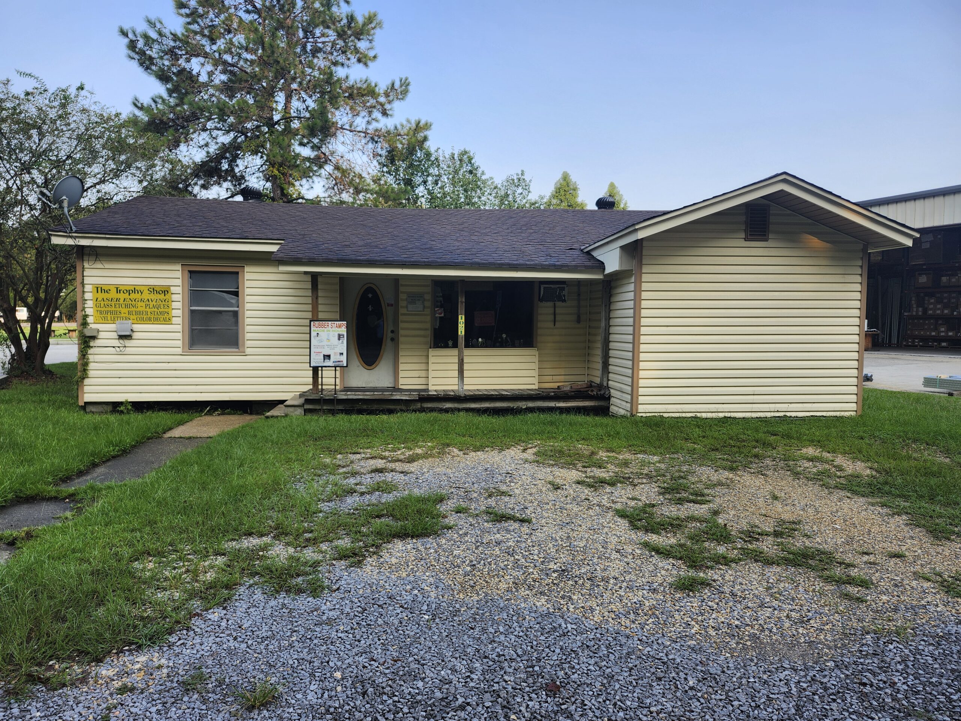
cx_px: 480
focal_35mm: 23
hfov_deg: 73.9
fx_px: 639
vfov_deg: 58.9
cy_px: 360
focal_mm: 5.54
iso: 25
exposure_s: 1/305
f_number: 1.8
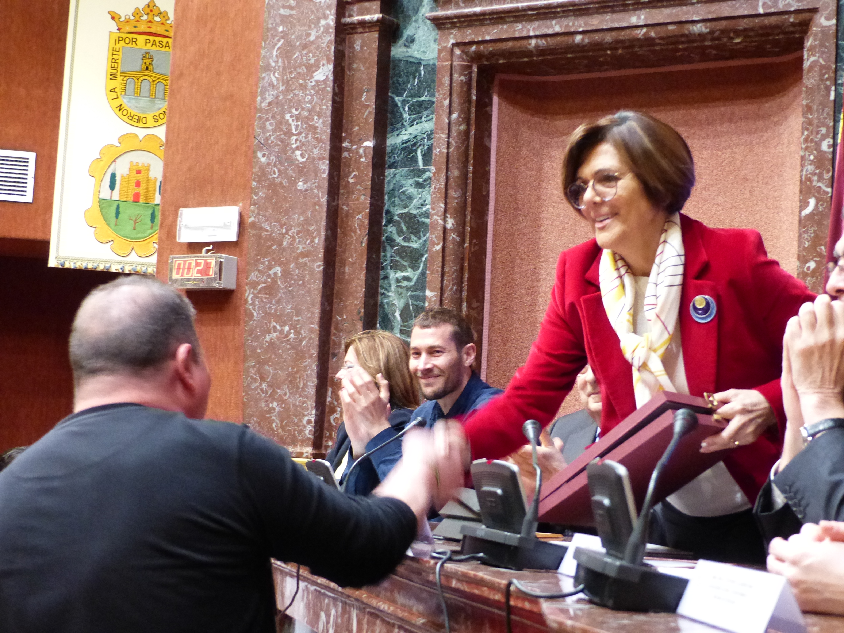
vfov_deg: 21.3
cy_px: 316
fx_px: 1682
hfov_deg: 28.2
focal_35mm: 69
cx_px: 422
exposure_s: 1/30
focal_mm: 12.5
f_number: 2.8
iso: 800
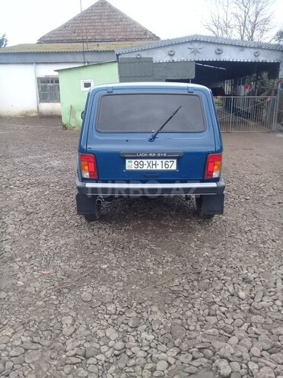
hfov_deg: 45.4
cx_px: 142
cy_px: 189
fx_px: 338
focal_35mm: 31
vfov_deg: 58.4
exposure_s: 1/100
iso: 64
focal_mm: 3.3
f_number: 2.2
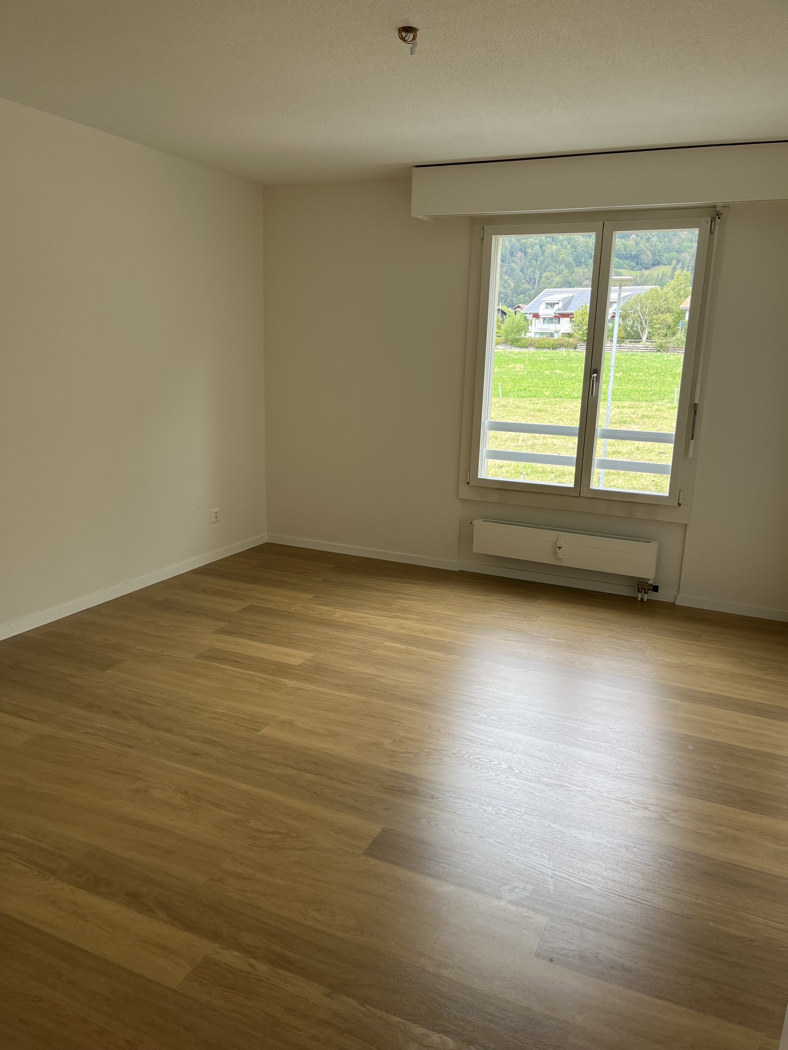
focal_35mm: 26
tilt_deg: -13.2
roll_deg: -1.3
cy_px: 525
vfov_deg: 67.3
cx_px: 394
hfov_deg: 53.1
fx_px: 789
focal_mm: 5.1
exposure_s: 1/133
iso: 32
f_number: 1.6
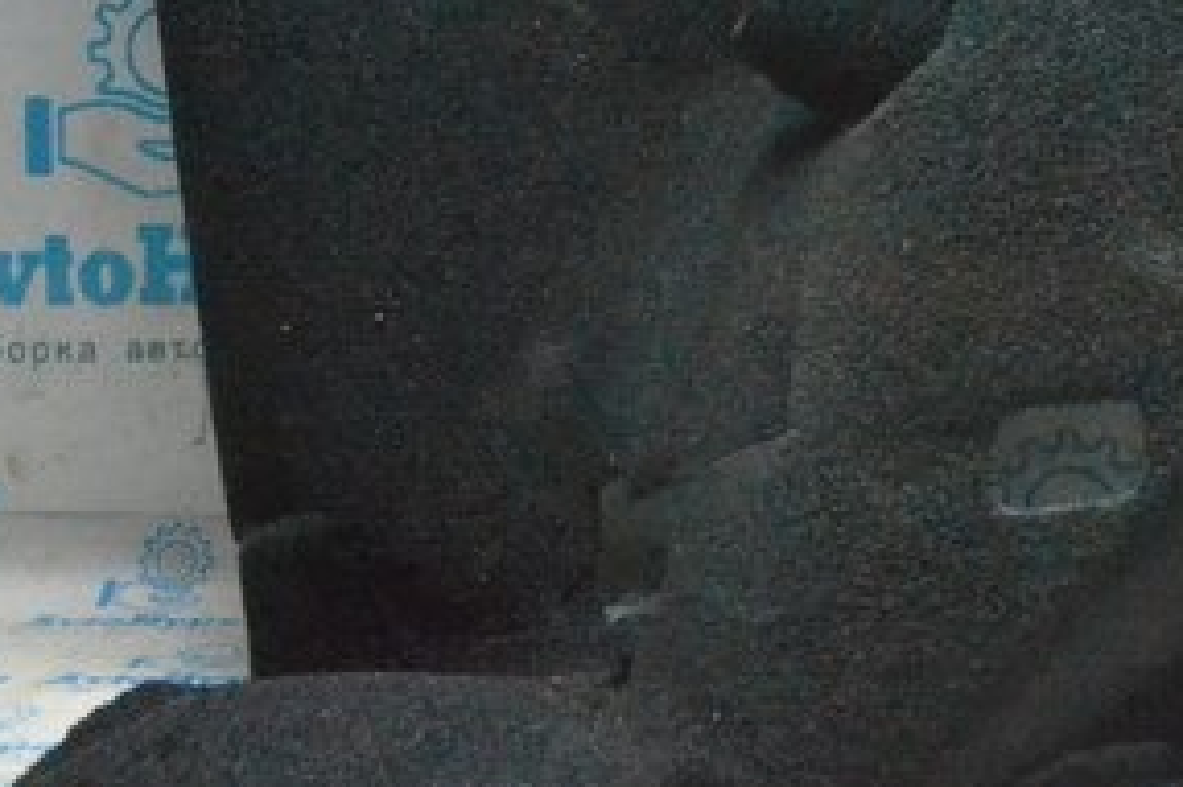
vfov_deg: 11.9
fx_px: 3514
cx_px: 1628
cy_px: -579
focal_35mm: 107
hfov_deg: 17.6
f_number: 9
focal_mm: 20
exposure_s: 1/160
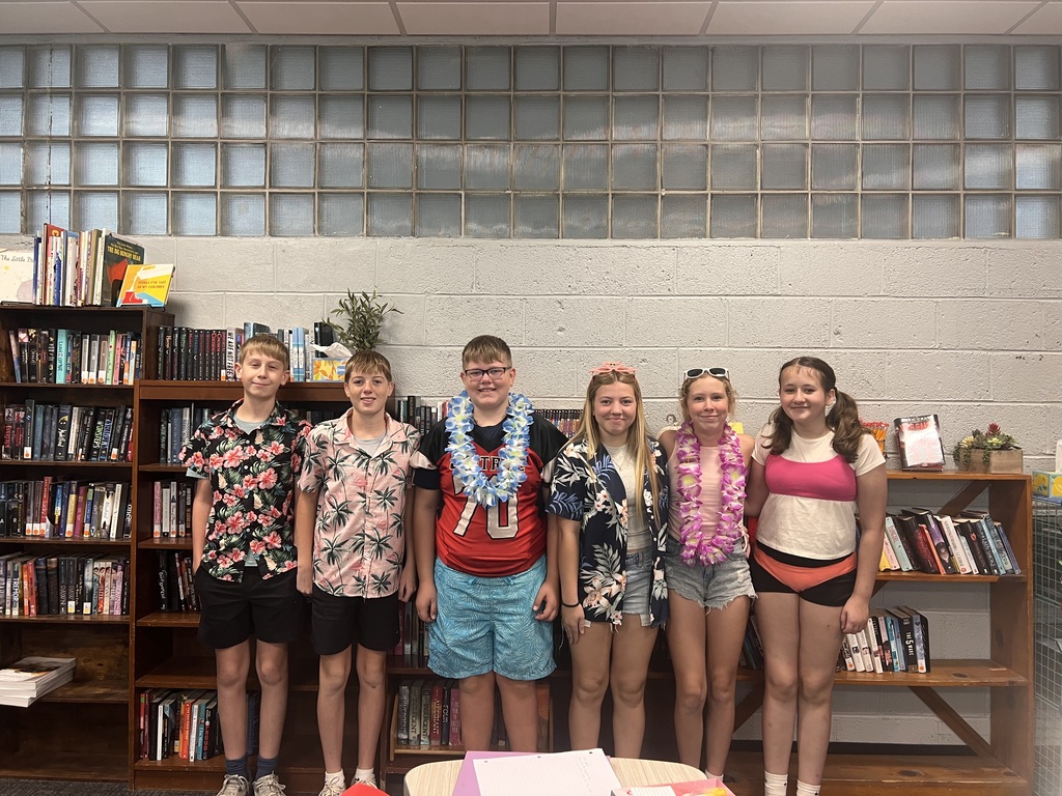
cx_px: 531
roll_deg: -0.9
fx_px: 798
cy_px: 398
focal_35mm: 26
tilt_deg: -0.5
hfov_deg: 67.3
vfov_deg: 53.1
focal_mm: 5.7
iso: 100
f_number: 1.5
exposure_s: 1/60
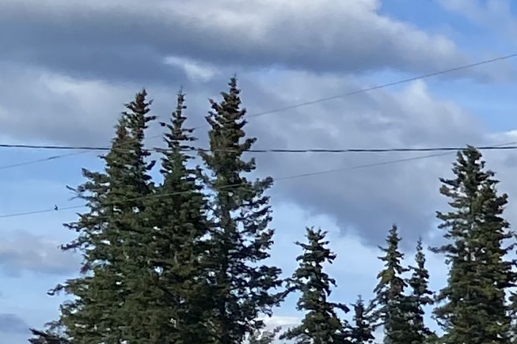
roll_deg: -2.0
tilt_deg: +5.4
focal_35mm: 167
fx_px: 2398
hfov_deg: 10.0
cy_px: 393
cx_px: 1417
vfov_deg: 8.1
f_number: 1.8
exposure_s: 1/2755
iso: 32
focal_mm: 4.25
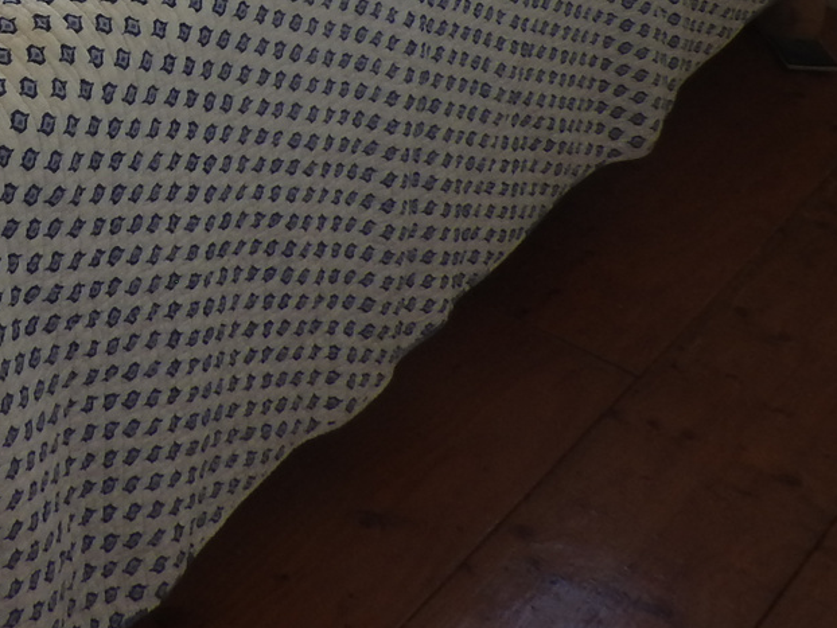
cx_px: -448
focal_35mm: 79
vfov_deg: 16.8
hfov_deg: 20.7
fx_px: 1911
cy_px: -338
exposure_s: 1/50
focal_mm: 4.3
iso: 100
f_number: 3.3
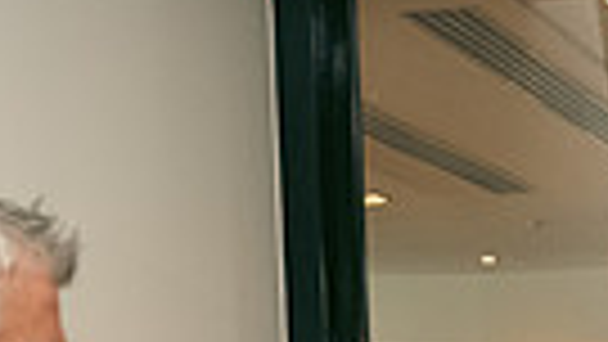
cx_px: 716
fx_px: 1741
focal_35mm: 108
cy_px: 839
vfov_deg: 9.8
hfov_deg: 18.8
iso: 640
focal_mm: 24
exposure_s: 1/160
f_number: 3.5
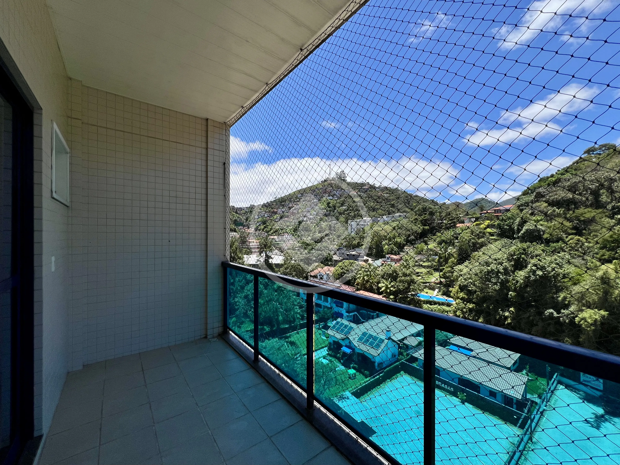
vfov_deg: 89.9
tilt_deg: +0.7
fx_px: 233
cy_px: 232
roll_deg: -0.2
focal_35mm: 13
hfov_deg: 106.2
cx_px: 310
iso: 32
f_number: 1.8
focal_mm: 1.57
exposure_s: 1/2874
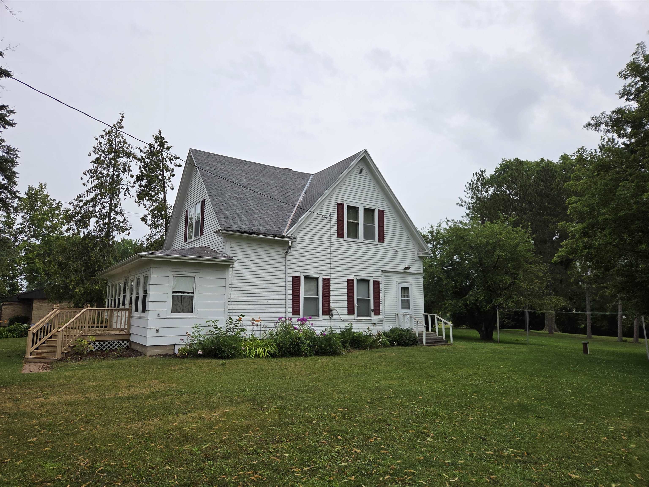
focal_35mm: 23
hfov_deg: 73.9
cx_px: 324
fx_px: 431
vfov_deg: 58.9
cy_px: 244
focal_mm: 5.4
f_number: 1.8
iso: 80
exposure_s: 1/1044
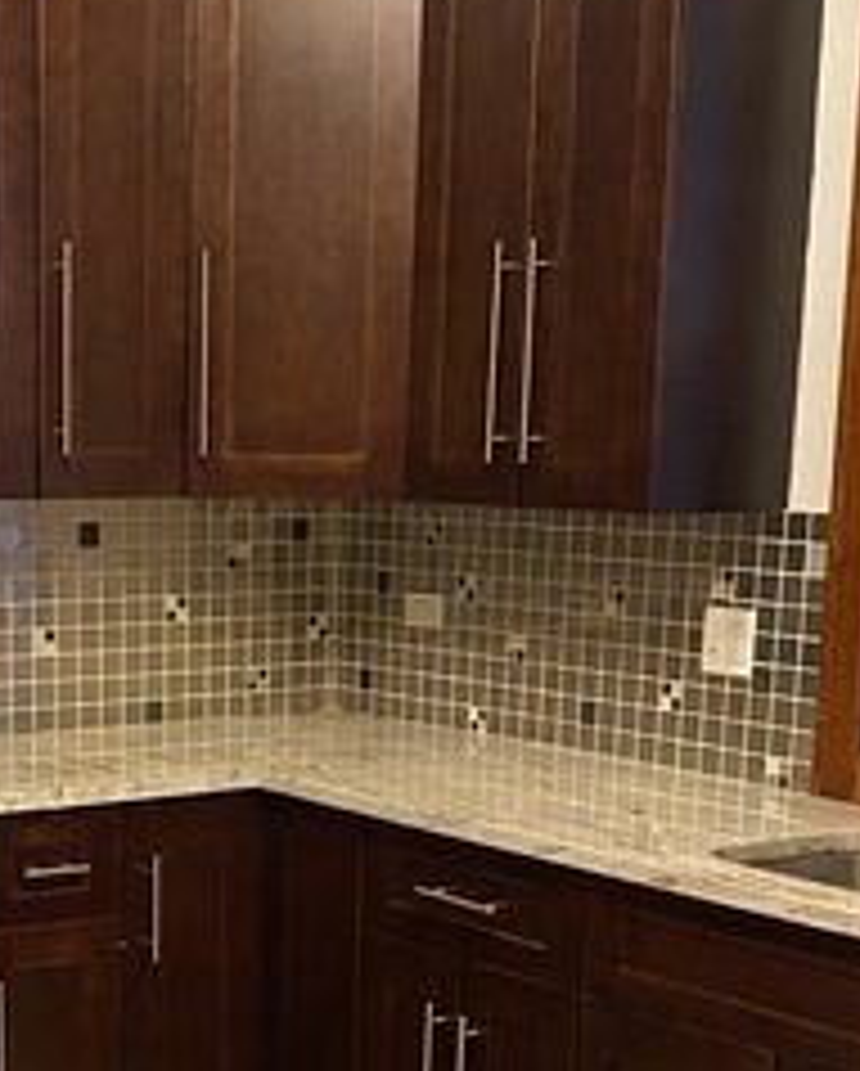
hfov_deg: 21.3
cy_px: 929
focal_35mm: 71
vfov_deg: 26.0
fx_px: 2255
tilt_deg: -12.0
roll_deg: -1.4
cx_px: 135
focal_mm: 4.25
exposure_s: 1/60
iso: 400
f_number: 1.8
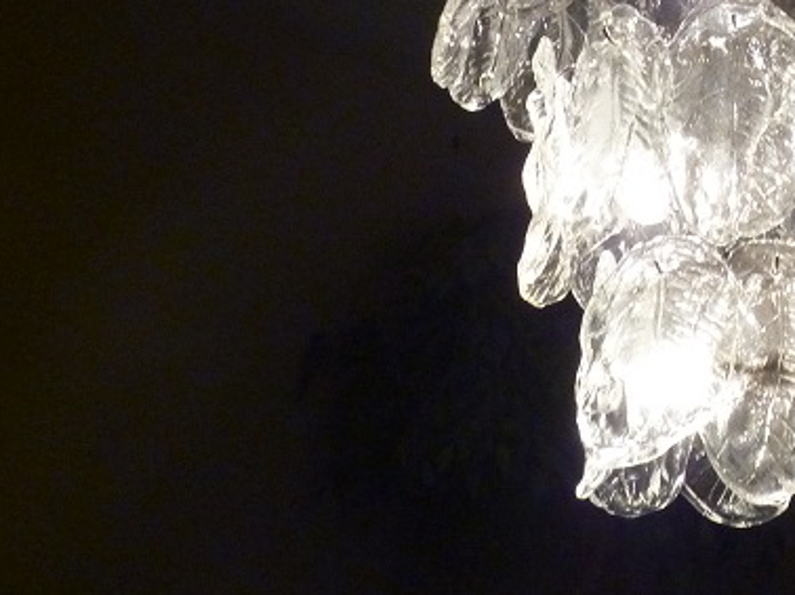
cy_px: -93
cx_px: 757
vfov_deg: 14.6
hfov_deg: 19.6
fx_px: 2249
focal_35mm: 98
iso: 400
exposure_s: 1/40
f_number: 4
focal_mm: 6.8
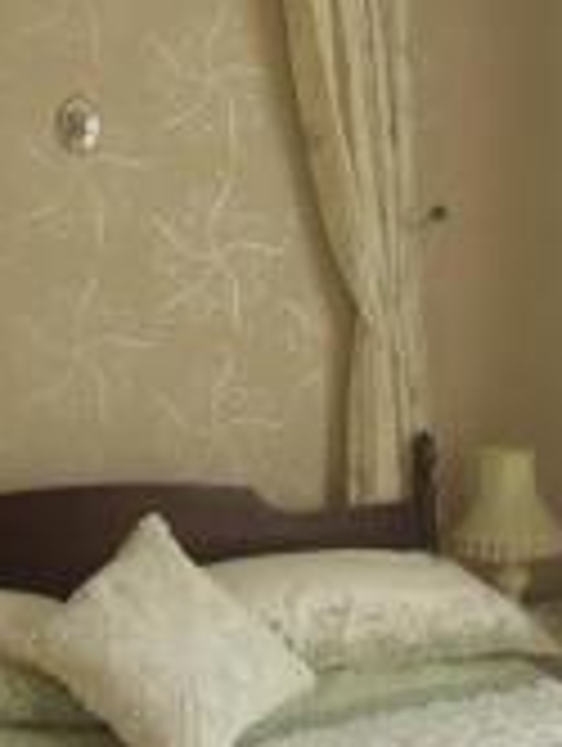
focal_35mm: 92
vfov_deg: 21.3
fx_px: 1986
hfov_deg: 16.1
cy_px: 326
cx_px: 337
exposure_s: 1/39.3
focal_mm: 5.8
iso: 50
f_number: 3
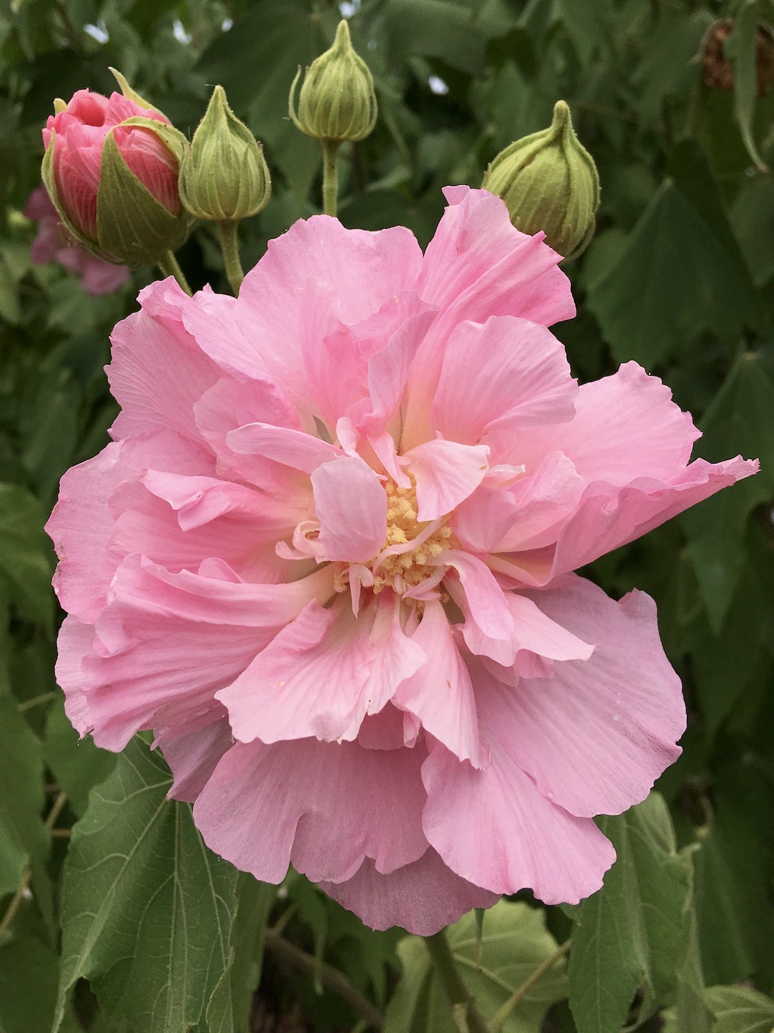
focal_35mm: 29
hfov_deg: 48.2
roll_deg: -2.2
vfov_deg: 61.7
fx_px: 865
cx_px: 387
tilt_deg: +5.6
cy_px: 516
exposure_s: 1/2404
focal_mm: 4.15
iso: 25
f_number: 2.2
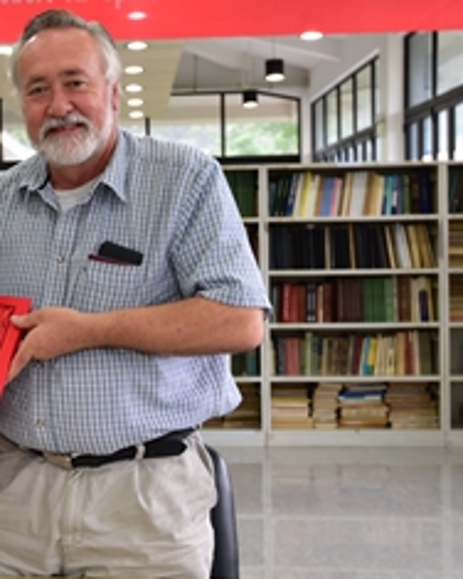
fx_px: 1199
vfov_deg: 27.1
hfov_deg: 21.1
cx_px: 5
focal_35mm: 70
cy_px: 266
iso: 800
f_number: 5
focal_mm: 35
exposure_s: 1/20
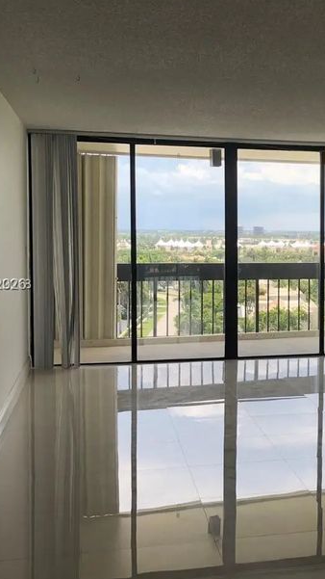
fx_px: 797
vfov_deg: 39.9
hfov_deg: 22.2
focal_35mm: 52
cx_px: 327
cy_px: 285
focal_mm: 3.99
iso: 20
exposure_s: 1/505
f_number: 1.8
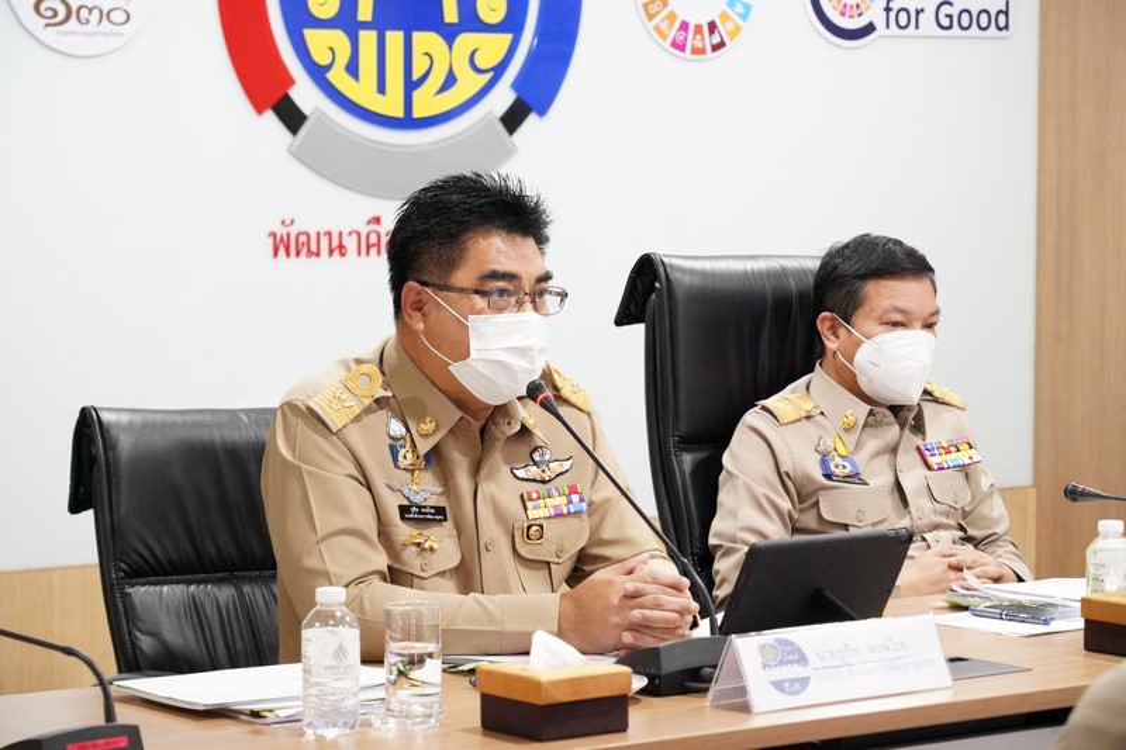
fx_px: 3283
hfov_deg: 19.5
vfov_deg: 13.0
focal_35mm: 105
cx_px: 563
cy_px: 375
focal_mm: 105
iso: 16000
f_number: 5.6
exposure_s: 1/250
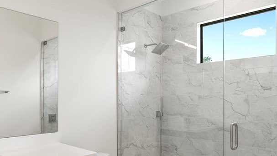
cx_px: 91
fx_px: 220
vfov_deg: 38.6
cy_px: 99
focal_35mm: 30
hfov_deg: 62.6
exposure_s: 1/40
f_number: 9
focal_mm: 16
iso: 400
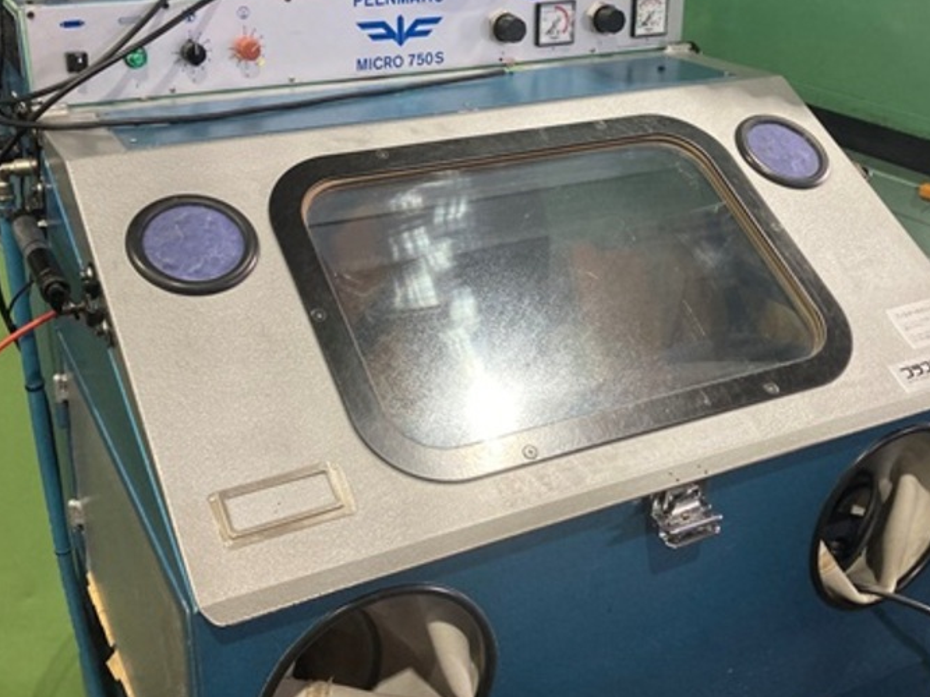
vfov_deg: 34.2
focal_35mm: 42
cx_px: 463
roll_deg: -0.8
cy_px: 268
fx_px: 1128
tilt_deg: -20.9
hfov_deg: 44.8
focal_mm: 3.99
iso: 160
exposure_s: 1/60
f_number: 1.8
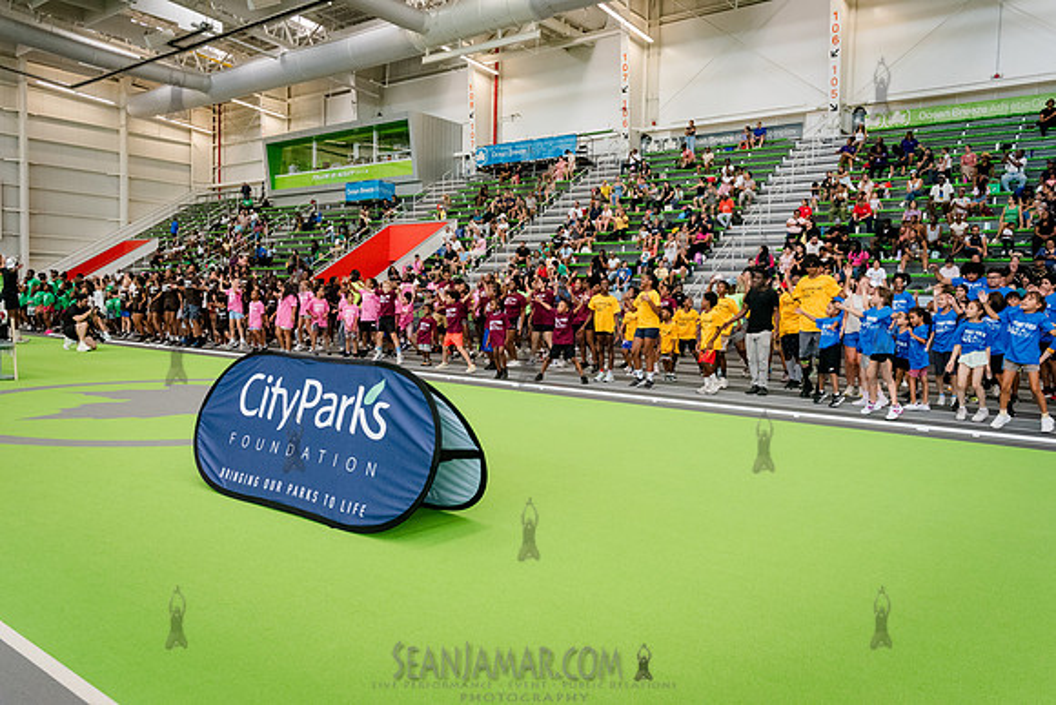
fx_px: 792
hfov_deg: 67.4
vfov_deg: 48.0
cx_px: 528
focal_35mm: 27
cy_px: 352
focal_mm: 27
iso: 6400
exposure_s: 1/1000
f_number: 4
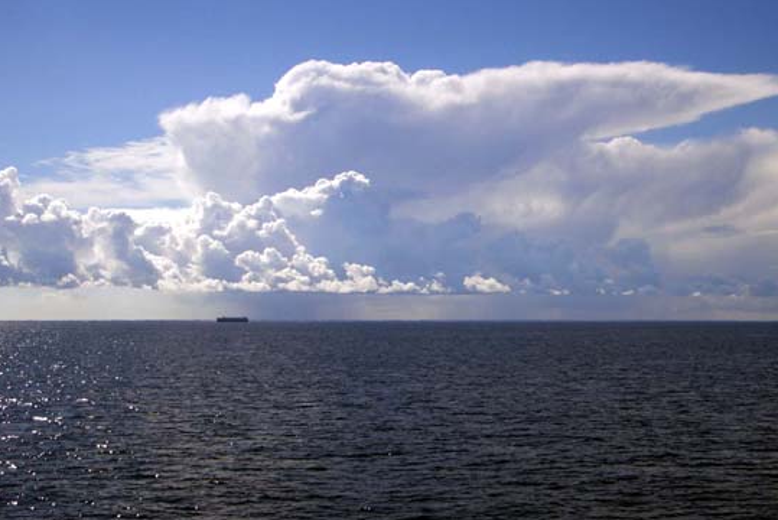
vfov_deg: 26.0
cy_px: 248
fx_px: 1124
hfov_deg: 38.2
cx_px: 393
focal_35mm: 52
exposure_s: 1/1000
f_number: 5
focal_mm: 8.2
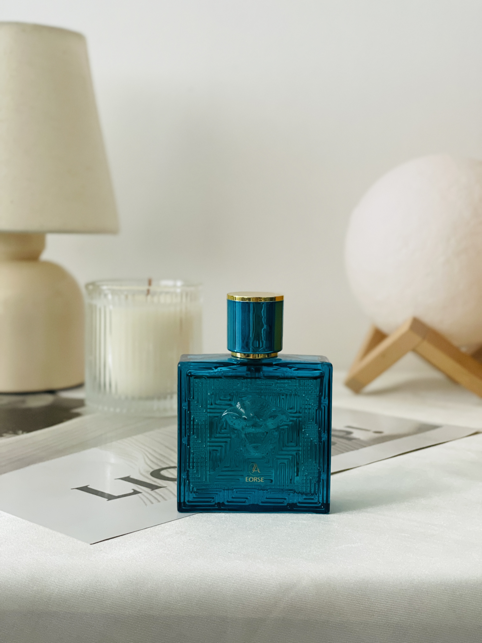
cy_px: 322
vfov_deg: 36.8
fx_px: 965
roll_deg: -0.5
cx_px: 241
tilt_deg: -5.3
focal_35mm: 52
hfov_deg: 28.0
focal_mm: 6
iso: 250
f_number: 2
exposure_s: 1/80
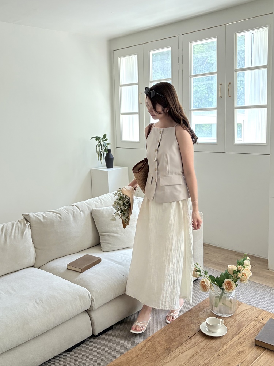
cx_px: 137
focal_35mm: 26
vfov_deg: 67.3
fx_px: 274
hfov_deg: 53.1
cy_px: 183
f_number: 1.6
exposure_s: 1/181
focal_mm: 5.96
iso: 64
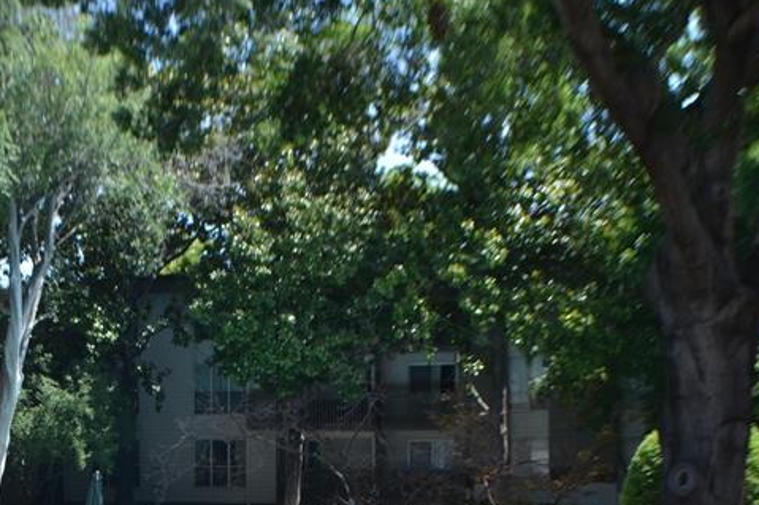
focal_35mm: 77
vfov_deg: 17.5
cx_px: 122
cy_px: 448
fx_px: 1623
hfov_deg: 25.7
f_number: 5.6
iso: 100
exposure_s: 1/125
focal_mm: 24
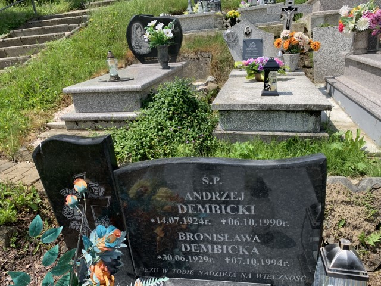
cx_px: 190
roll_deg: +4.2
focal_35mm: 26
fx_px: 286
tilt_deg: -16.7
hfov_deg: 67.3
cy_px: 143
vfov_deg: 53.1
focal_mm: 4.25
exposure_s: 1/1447
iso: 25
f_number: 1.8
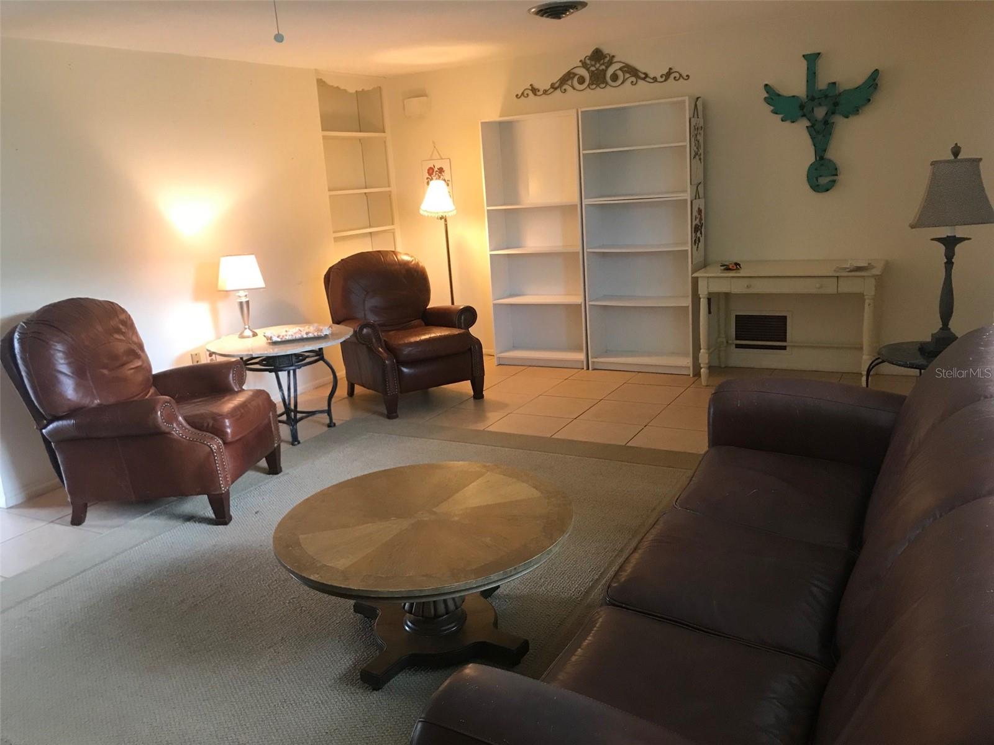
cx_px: 497
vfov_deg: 49.7
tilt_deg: -14.0
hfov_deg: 63.4
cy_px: 372
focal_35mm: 28
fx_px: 804
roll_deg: +3.8
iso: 64
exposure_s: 1/15
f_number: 1.8
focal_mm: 3.99
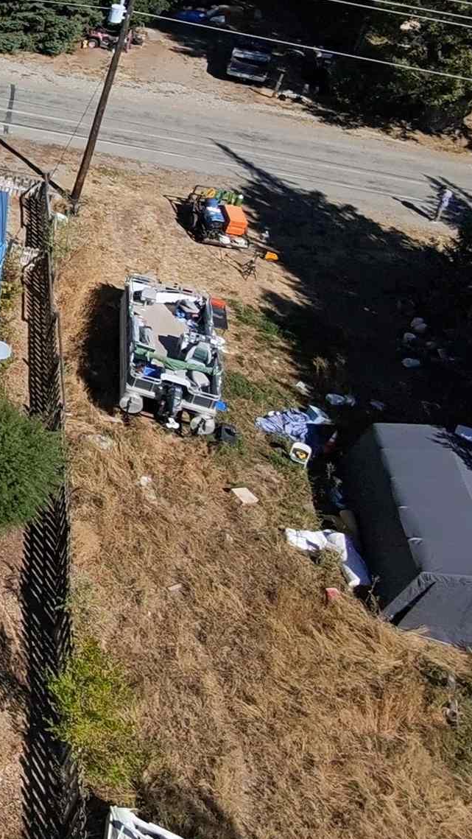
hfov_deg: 17.5
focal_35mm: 47
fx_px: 1045
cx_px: -488
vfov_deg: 41.2
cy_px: 128
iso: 104
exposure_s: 1/1952
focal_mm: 16
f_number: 2.55
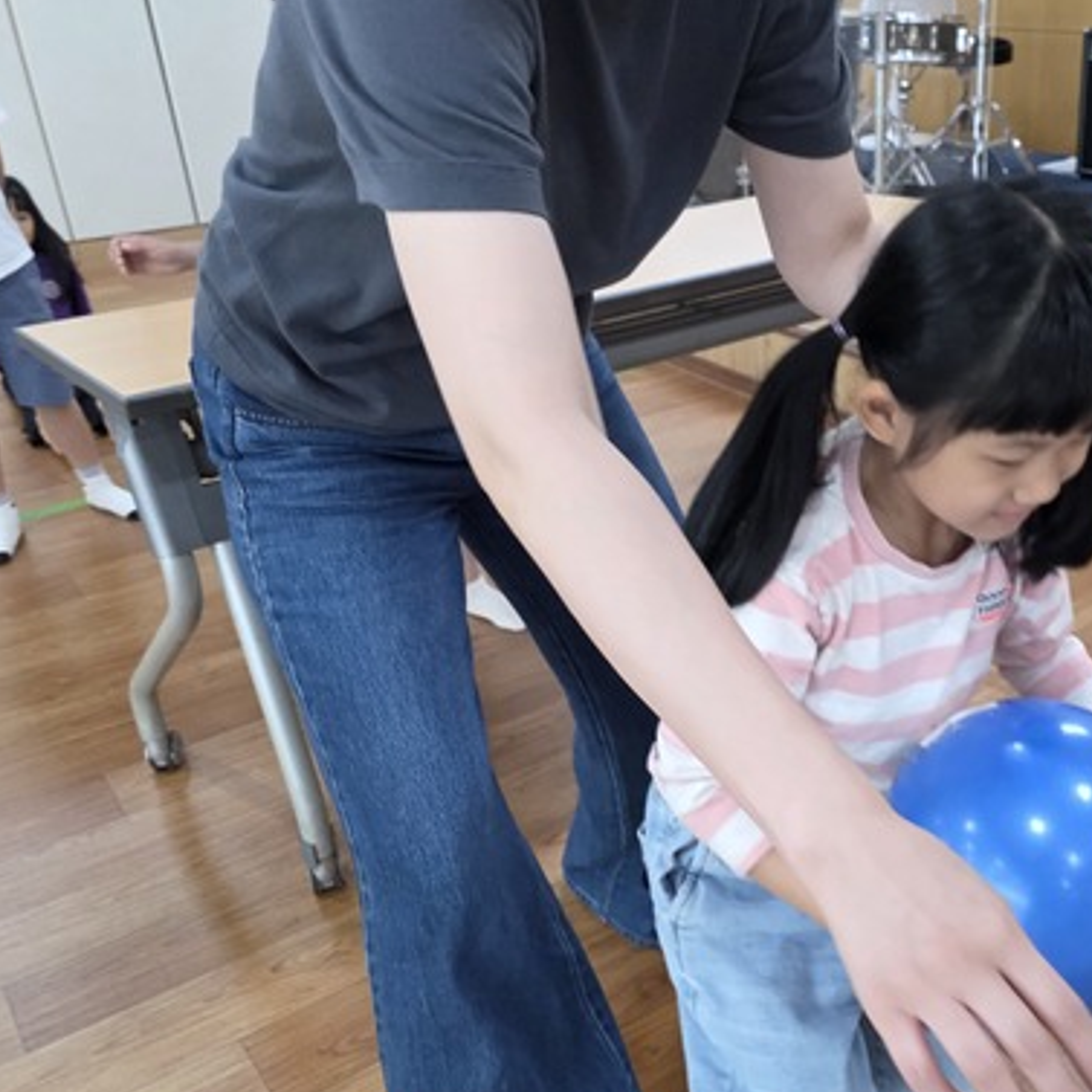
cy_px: 608
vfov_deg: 46.0
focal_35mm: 36
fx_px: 1285
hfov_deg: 44.7
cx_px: 798
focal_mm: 6.3
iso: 400
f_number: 1.7
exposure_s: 1/120
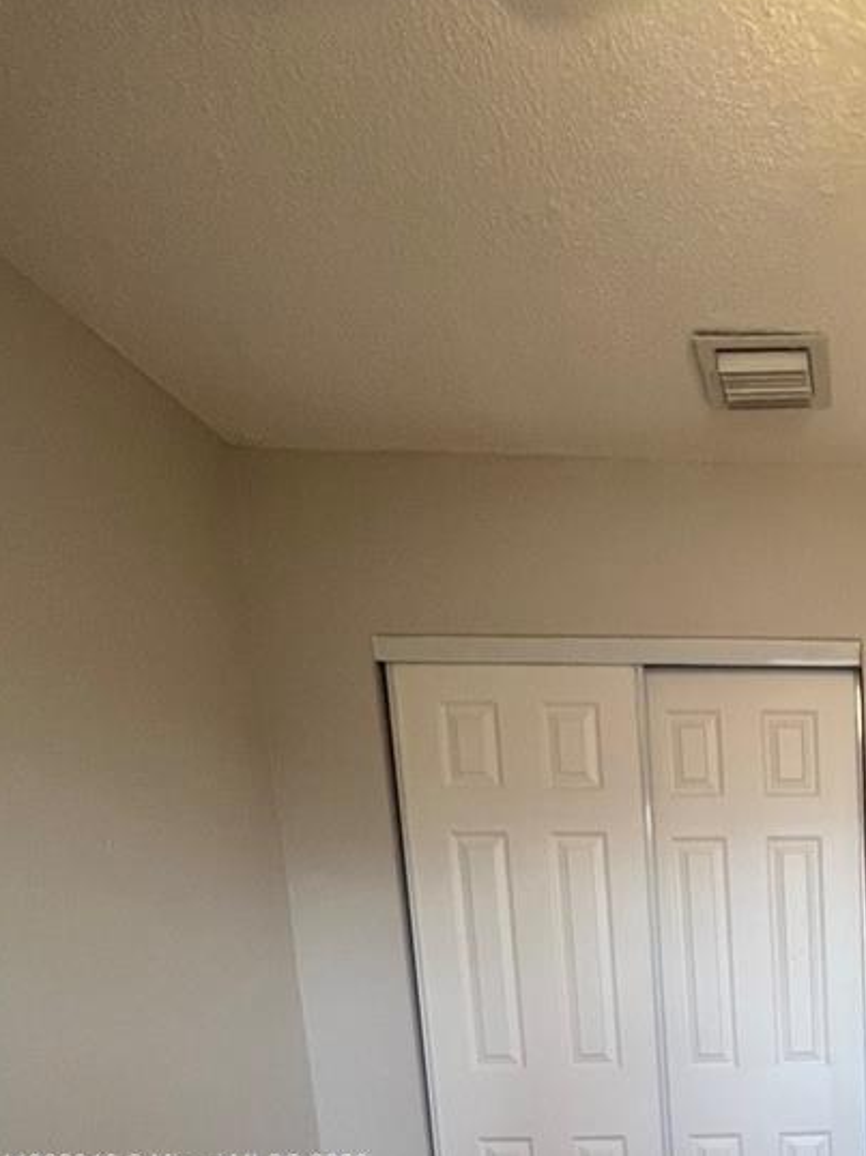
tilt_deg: -11.0
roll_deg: +1.7
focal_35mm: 29
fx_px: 968
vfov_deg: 49.7
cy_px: 1167
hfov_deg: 39.7
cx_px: 943
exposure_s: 1/120
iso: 200
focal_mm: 1.57
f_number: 1.8
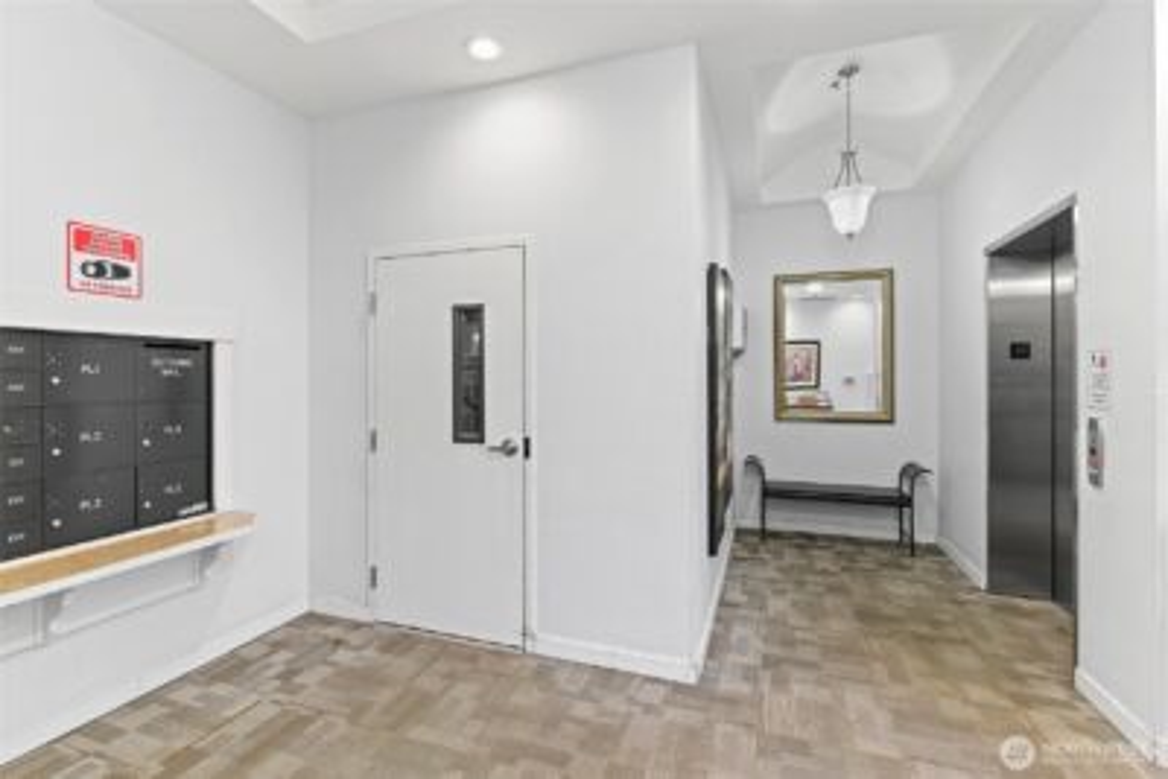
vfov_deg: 73.8
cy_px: 390
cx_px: 584
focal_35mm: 16
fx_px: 519
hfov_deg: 96.7
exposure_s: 1/2
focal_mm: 16
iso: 200
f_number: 8
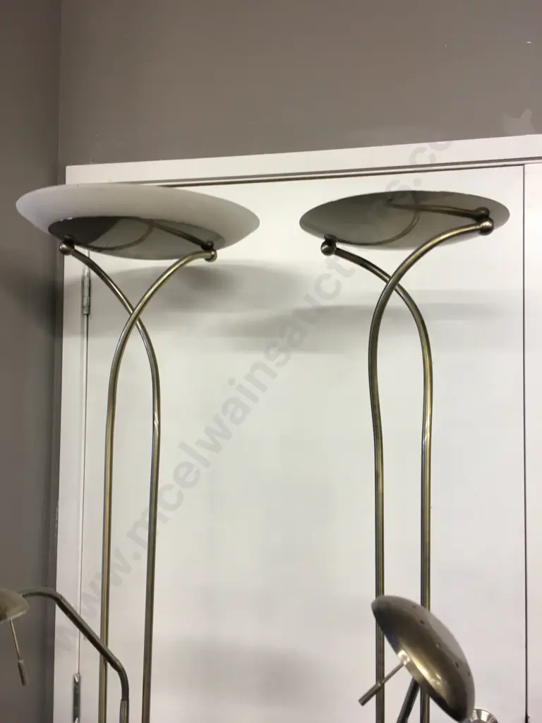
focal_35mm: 29
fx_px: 605
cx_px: 271
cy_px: 362
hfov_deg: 48.2
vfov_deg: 61.7
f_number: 2.2
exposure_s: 1/17
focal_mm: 4.15
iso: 40
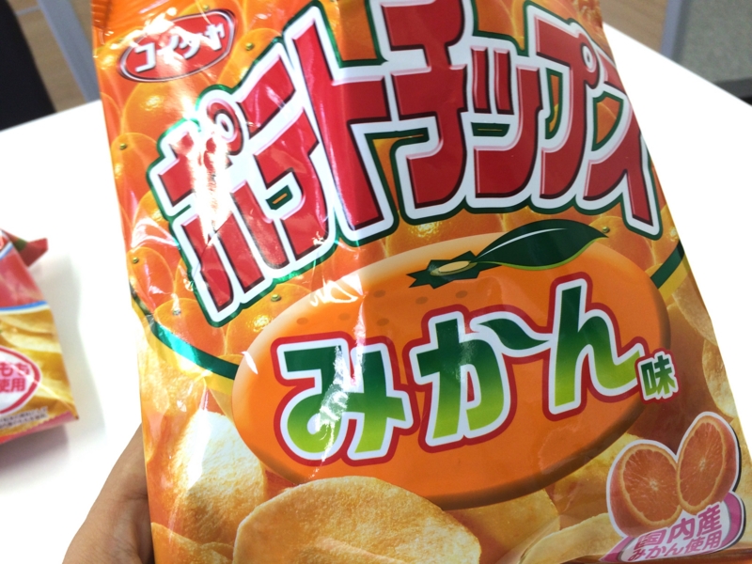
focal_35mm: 29
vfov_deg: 48.2
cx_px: 376
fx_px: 630
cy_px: 282
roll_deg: +9.2
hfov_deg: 61.7
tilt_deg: -43.9
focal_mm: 4.15
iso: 50
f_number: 2.2
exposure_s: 1/50
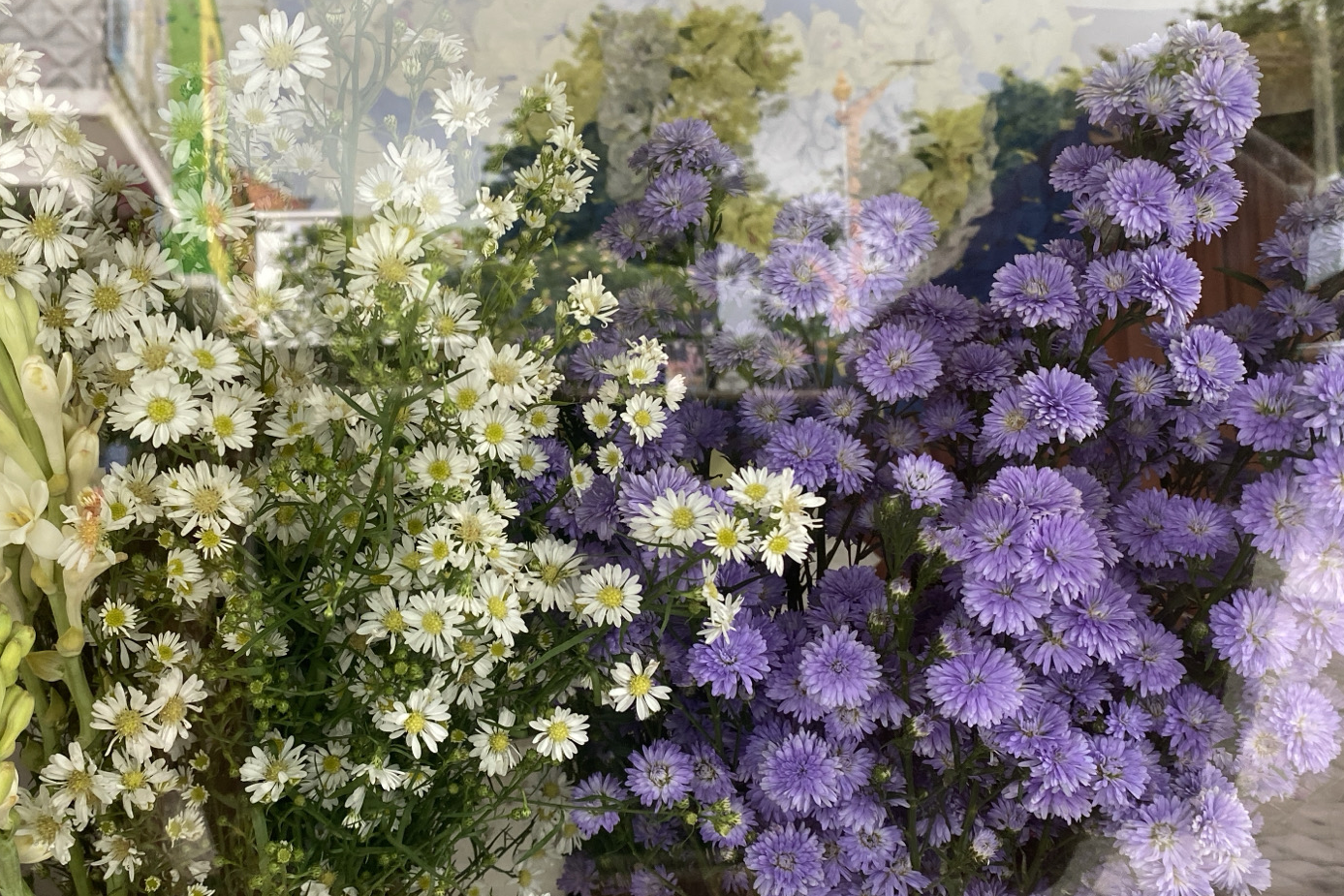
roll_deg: +1.8
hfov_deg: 49.1
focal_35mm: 39
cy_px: 397
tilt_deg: +3.5
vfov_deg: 34.2
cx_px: 505
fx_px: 1456
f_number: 1.8
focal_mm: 4.25
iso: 80
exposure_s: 1/121
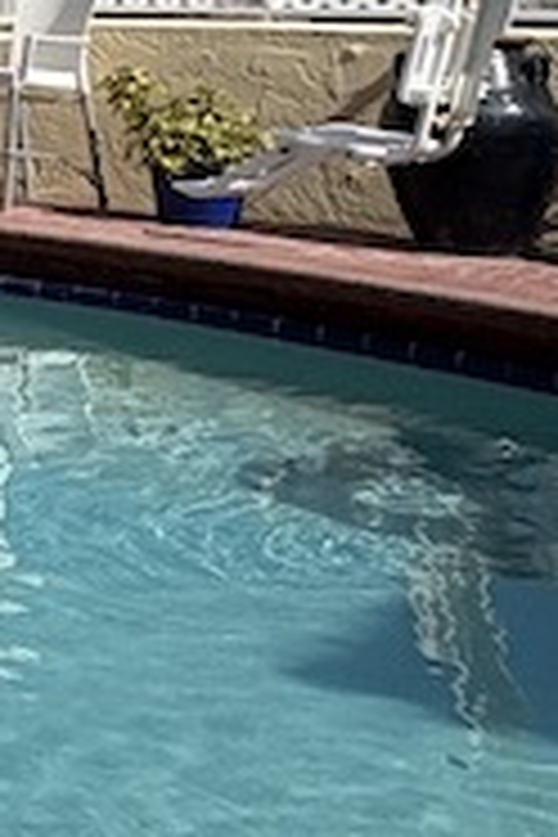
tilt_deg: -2.0
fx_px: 1860
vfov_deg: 24.1
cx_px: -1161
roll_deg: +1.5
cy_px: -18
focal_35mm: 80
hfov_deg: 10.8
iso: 50
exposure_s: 1/2674
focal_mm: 2.22
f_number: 2.2
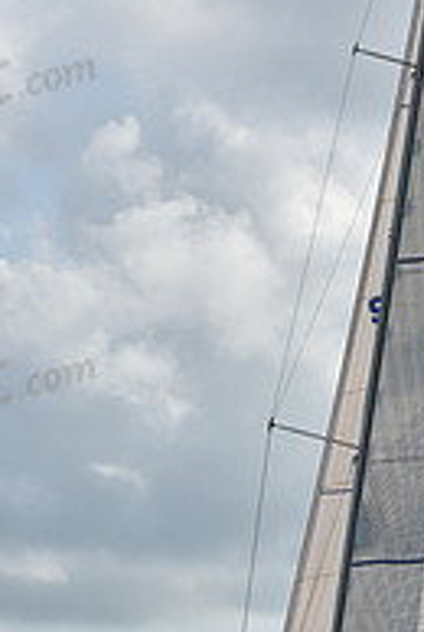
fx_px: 3679
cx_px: 266
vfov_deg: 9.8
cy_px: 541
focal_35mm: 209
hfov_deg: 6.6
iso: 320
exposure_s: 1/2500
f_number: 7.1
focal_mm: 70
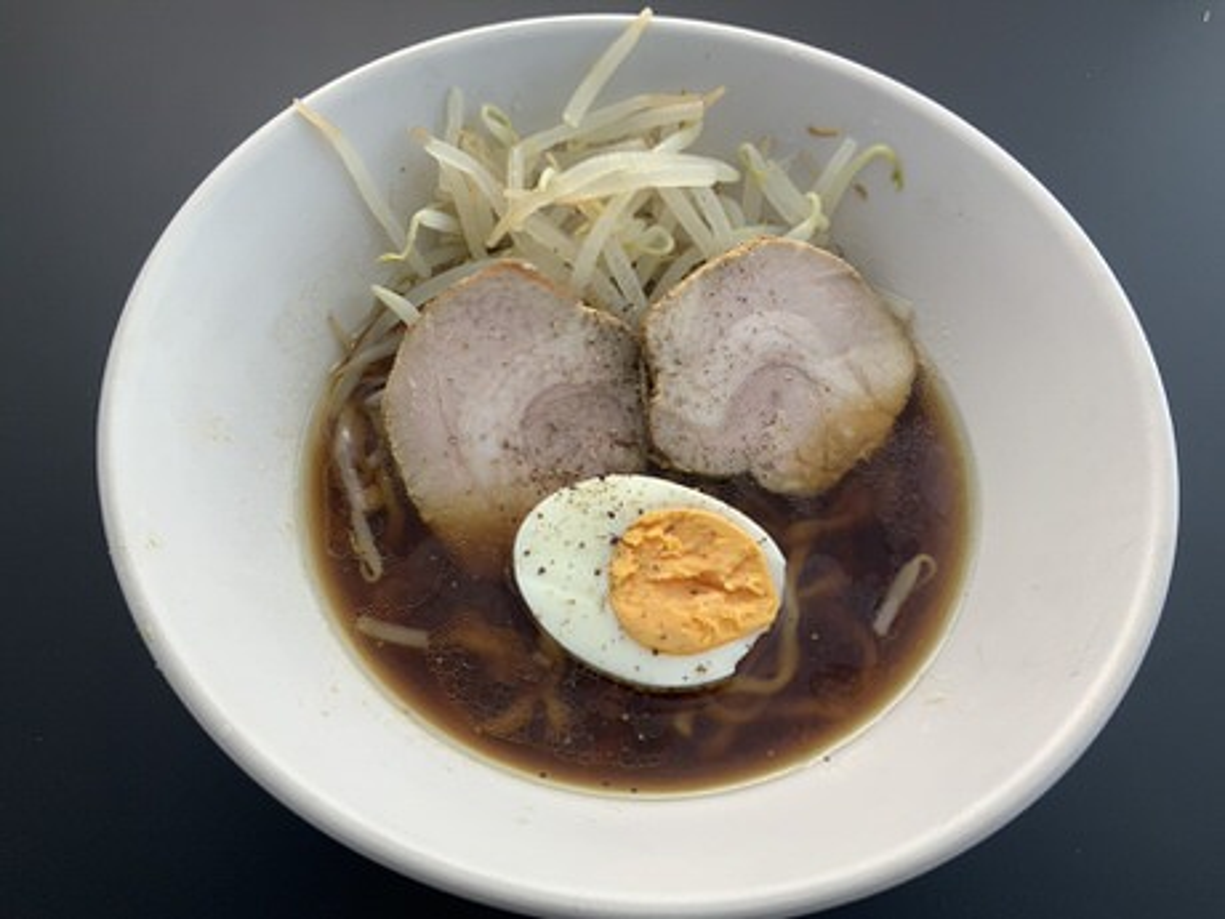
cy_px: 460
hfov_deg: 61.7
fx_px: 1026
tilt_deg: -58.4
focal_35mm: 29
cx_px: 612
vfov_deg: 48.2
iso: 32
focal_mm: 3
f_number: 1.8
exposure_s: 1/100
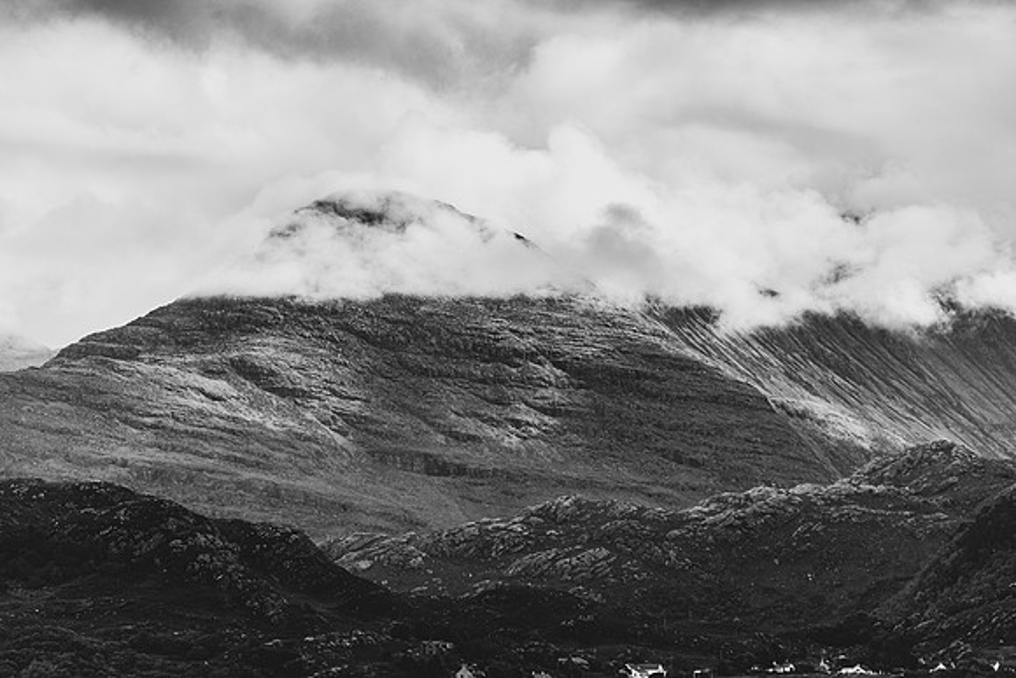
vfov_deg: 6.0
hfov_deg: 8.9
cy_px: 339
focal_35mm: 230
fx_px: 6492
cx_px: 508
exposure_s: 1/640
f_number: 6.3
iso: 100
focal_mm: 230
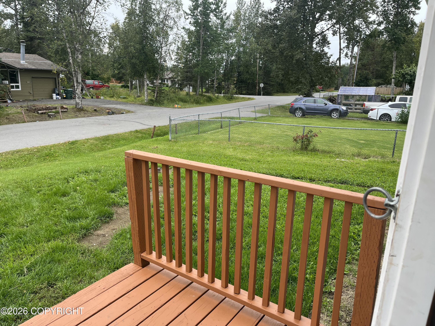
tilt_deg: -13.8
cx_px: 218
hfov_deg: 67.3
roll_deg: -1.7
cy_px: 163
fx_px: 327
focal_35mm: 26
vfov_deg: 53.1
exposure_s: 1/649
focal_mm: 5.1
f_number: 1.6
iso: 50
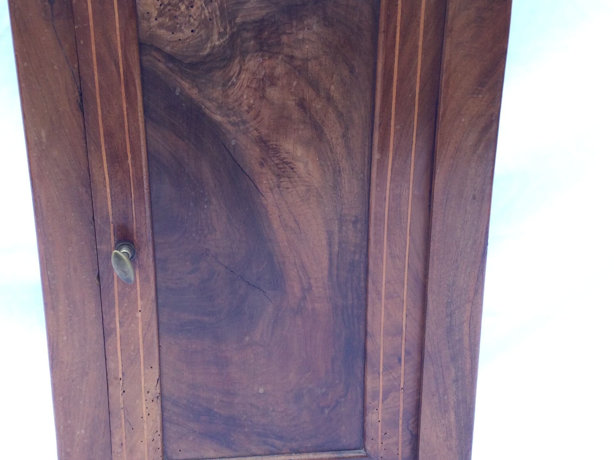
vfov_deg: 30.2
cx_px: 263
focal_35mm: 48
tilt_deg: -18.8
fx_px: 851
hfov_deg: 39.6
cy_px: 200
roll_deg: +0.9
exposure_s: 1/100
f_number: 2.4
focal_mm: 3.3
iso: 32
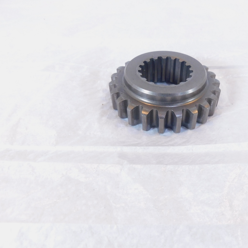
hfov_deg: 56.2
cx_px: 163
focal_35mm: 28
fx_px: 227
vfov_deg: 57.3
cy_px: 122
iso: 180
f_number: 3
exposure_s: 1/30
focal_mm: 4
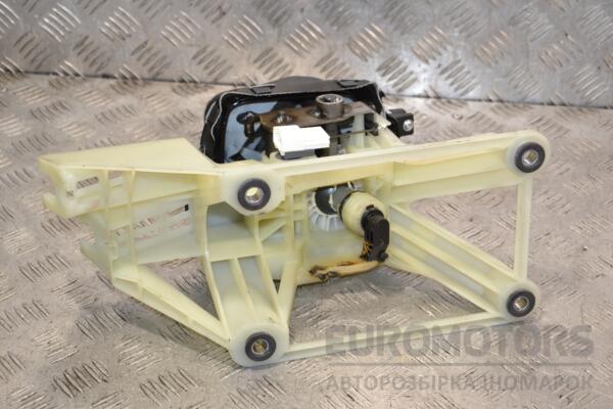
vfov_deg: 18.2
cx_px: 306
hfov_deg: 27.0
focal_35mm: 75
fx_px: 1277
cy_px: 204
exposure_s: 1/200
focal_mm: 50
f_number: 7.1
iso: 800
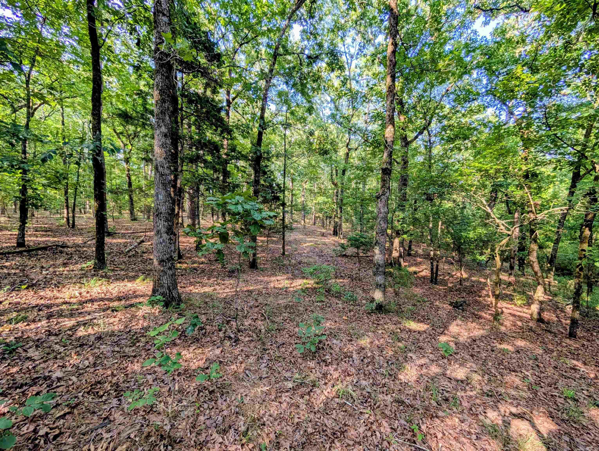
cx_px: 300
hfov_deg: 110.5
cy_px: 226
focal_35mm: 12
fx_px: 208
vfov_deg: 94.6
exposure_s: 1/234
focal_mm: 2.02
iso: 47
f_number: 1.7
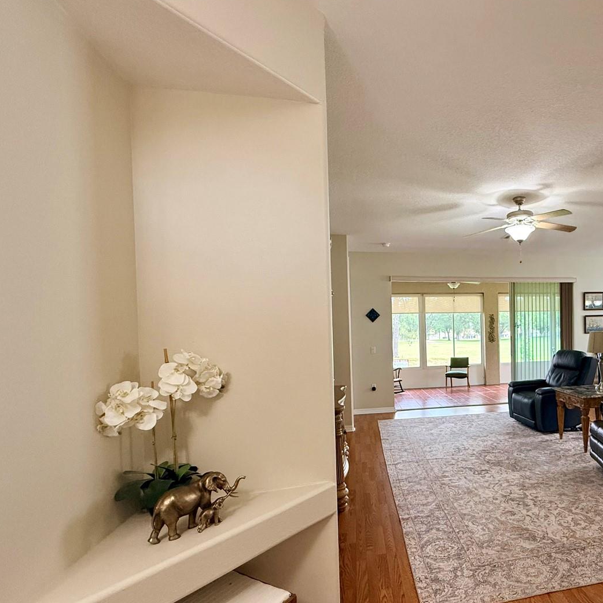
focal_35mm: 19
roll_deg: +1.1
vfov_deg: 77.3
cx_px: 439
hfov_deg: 73.2
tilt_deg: -1.4
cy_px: 339
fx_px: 374
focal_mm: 2.22
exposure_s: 1/120
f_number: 2.2
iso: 320
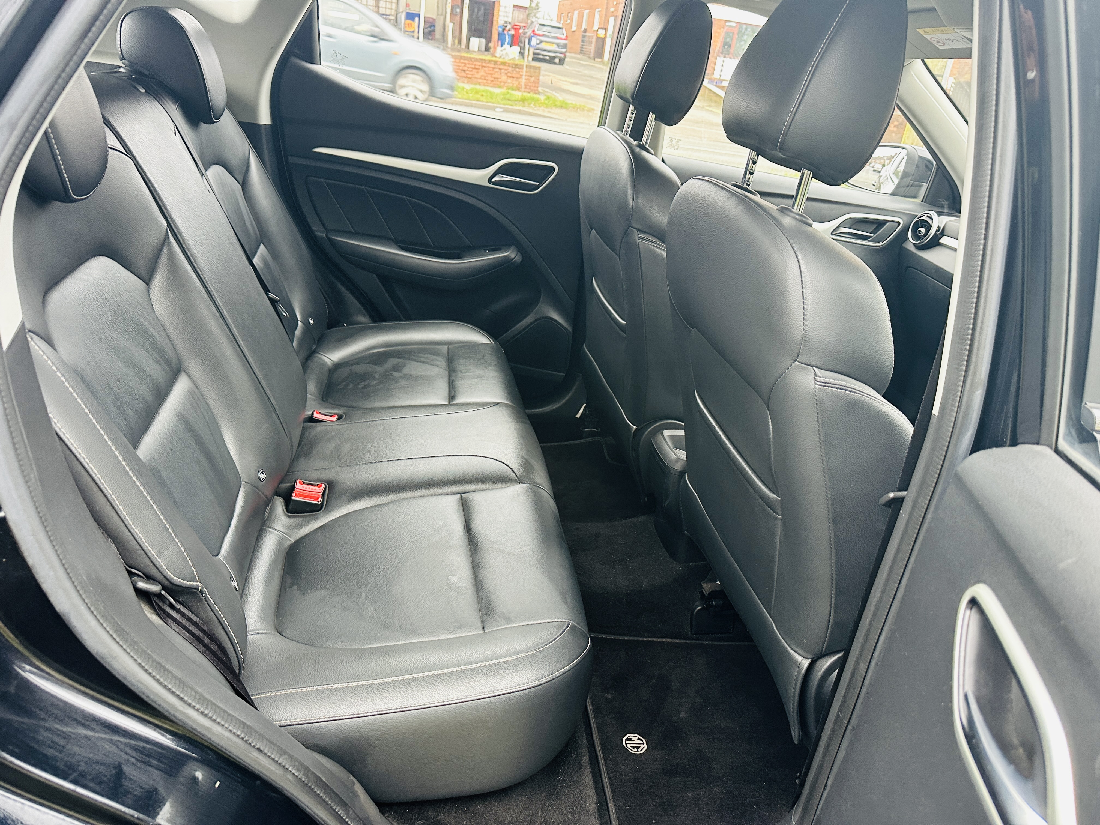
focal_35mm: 24
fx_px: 763
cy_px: 412
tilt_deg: -23.3
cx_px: 550
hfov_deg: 71.6
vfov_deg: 56.8
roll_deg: -7.9
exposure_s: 1/60
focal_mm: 6.86
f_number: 1.78
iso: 320
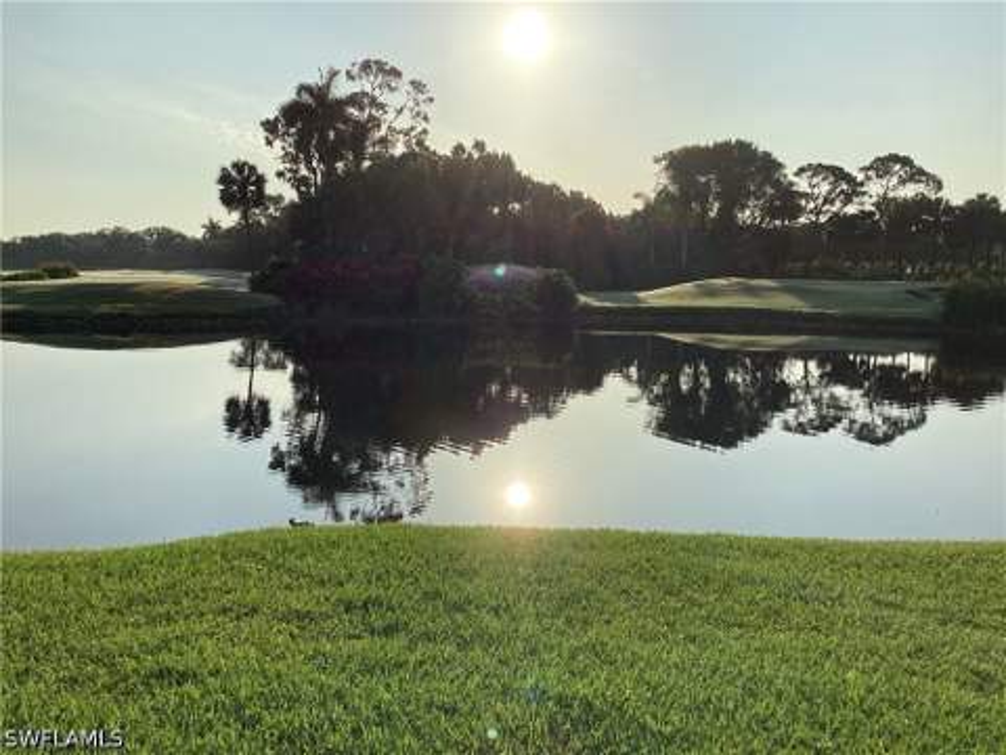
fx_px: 901
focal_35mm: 31
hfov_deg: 58.4
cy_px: 378
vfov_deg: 45.4
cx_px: 503
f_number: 2.4
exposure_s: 1/3135
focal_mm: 3.3
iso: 25
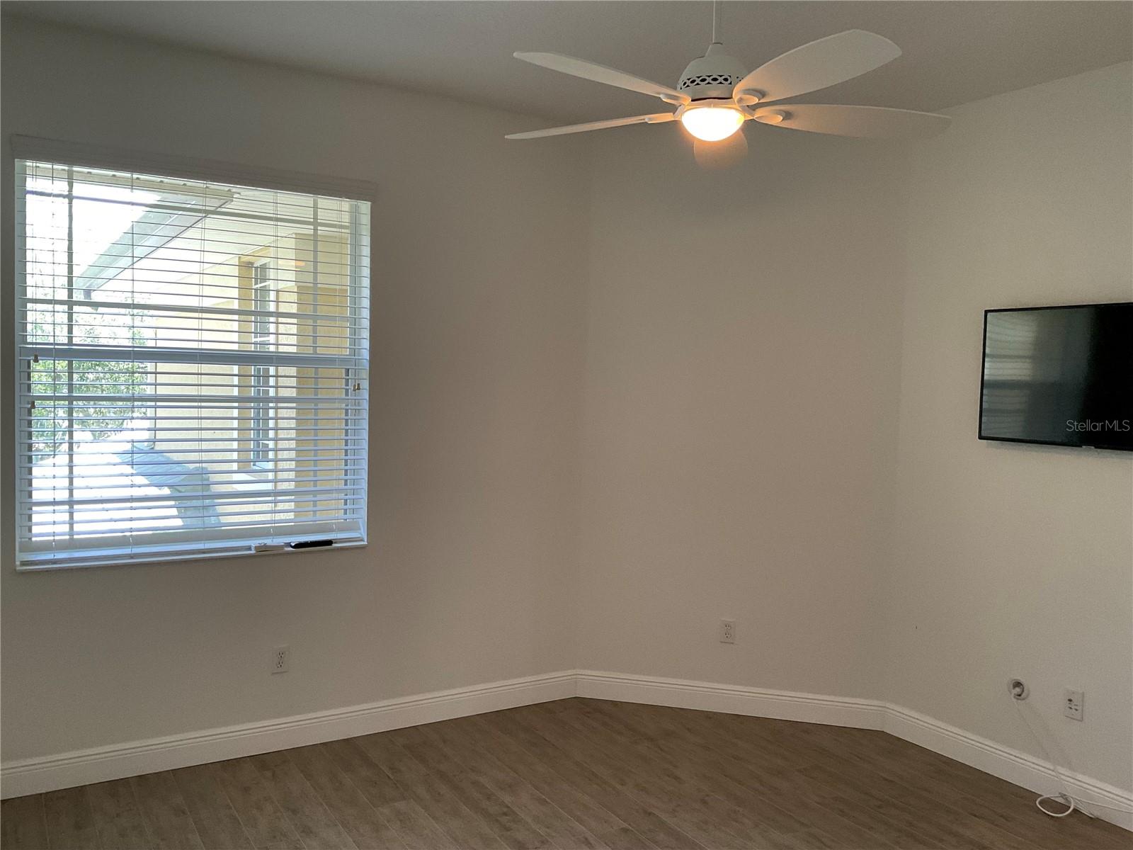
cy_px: 425
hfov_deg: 61.7
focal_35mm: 29
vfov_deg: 48.2
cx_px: 566
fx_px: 949
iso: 80
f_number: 1.8
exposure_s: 1/60
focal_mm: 3
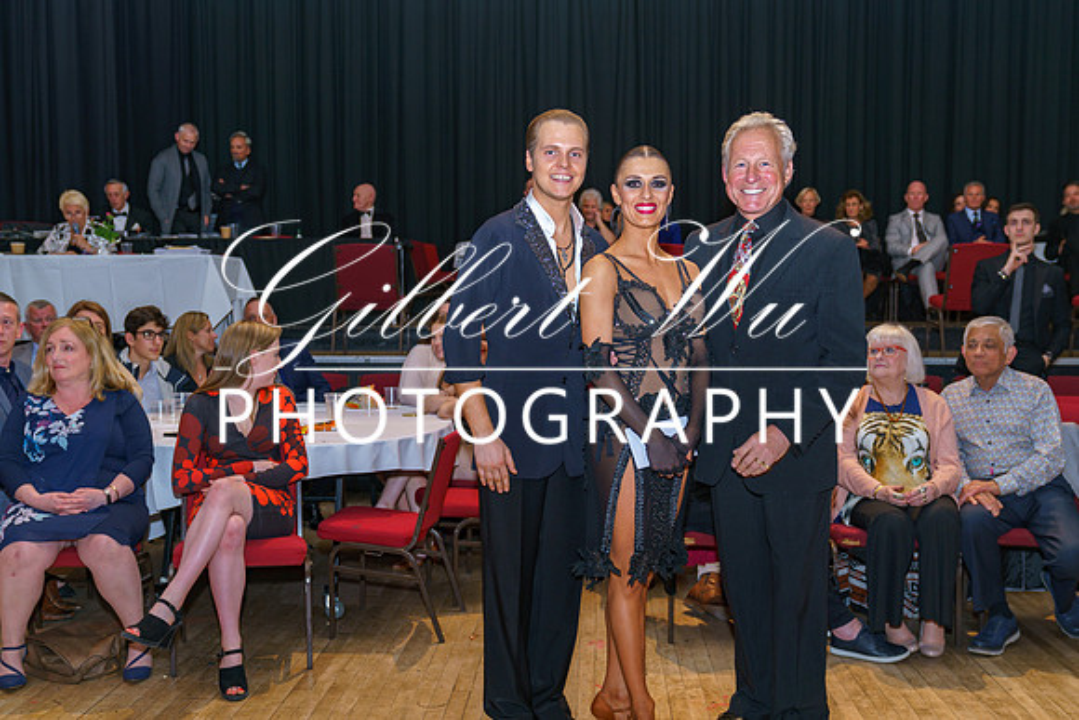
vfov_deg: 33.7
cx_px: 567
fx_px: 1187
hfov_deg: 48.9
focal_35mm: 40
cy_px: 406
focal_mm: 34
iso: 200
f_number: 3.5
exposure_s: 1/100
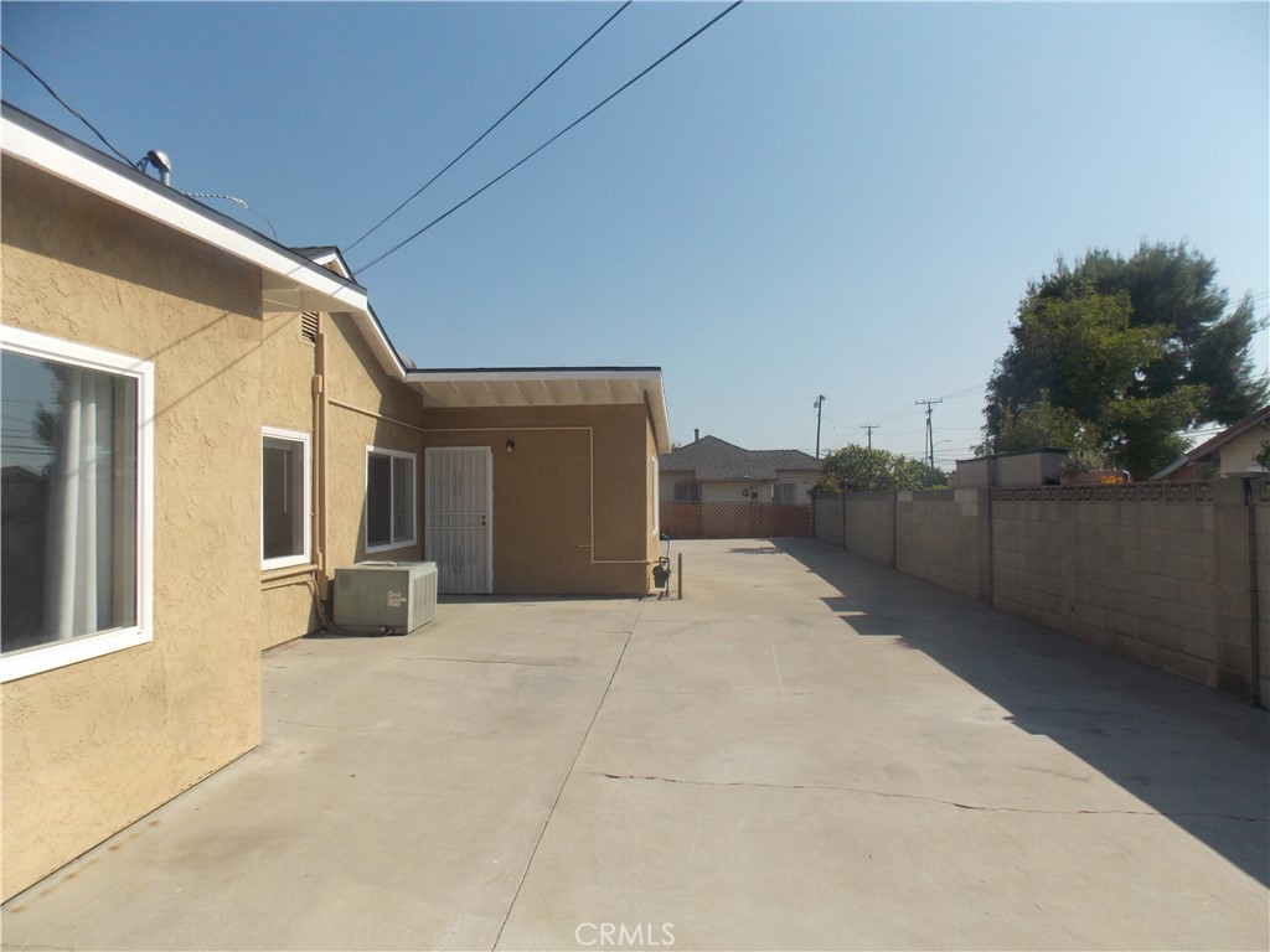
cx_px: 635
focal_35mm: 23
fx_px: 844
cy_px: 476
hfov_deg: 73.9
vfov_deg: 58.9
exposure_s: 1/1250
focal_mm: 4
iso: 80
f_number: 3.1
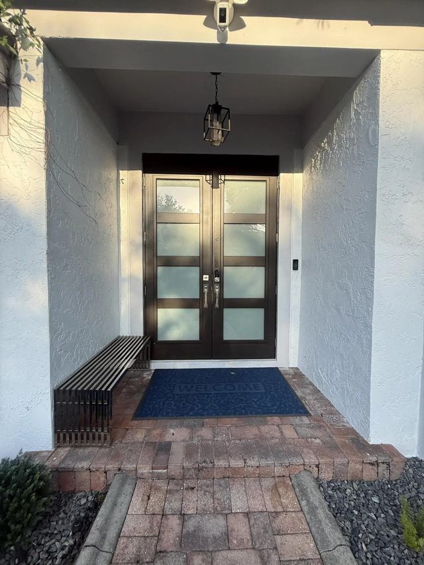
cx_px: 212
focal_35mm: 14
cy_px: 282
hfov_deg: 85.7
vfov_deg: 102.1
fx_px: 229
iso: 50
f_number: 2.2
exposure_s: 1/475
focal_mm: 2.22
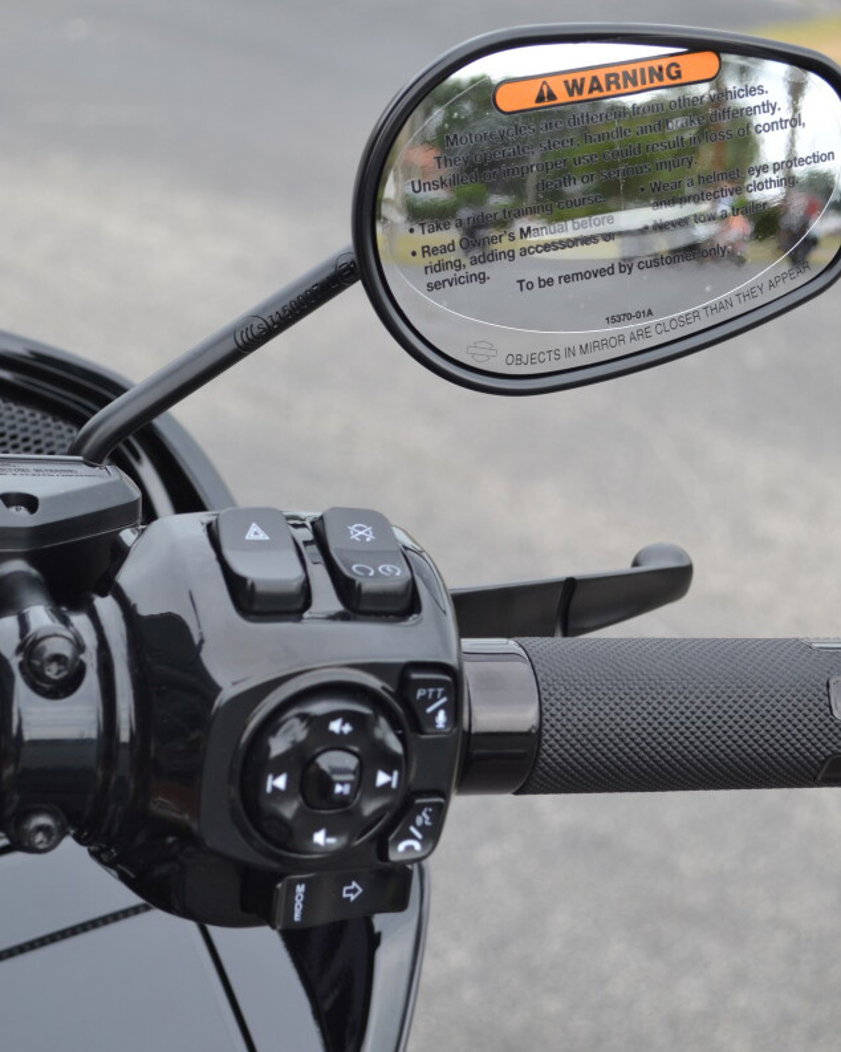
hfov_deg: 18.9
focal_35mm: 81
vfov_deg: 23.6
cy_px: 524
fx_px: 2521
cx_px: 340
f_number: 5.6
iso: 220
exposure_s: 1/125
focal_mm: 38
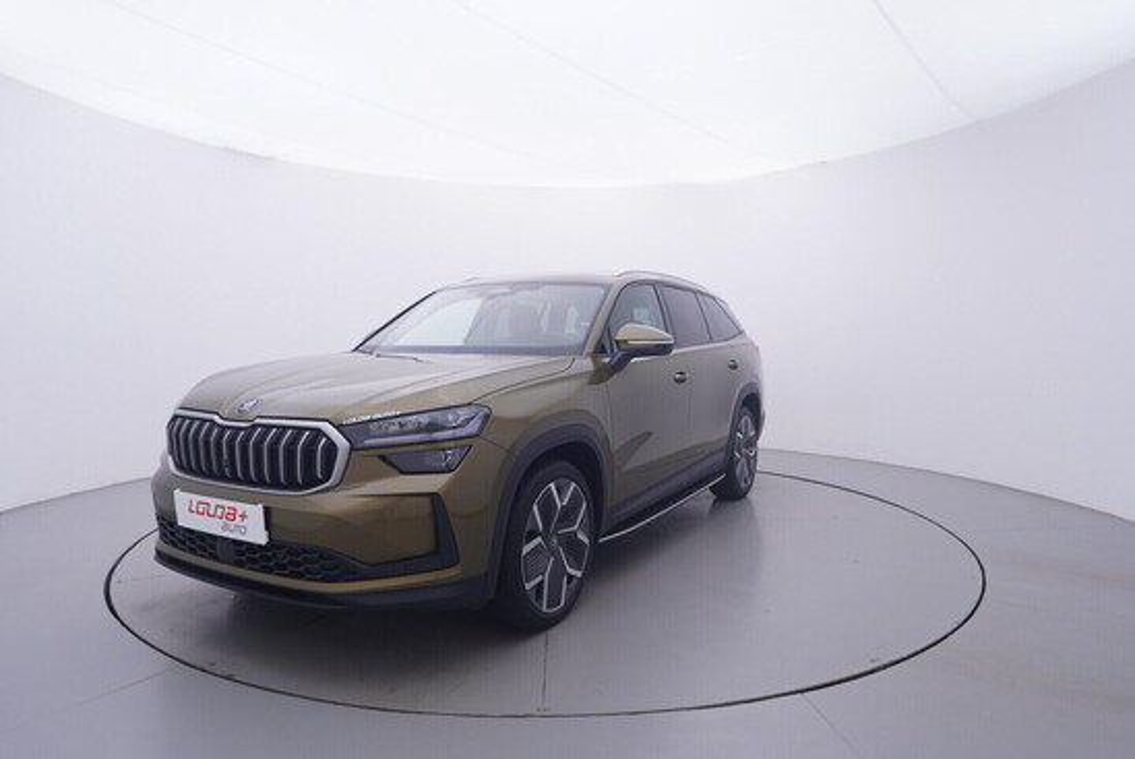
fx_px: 710
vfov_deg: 56.2
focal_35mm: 22
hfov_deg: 77.3
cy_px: 380
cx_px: 568
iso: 200
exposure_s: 1/80
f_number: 5
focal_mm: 15
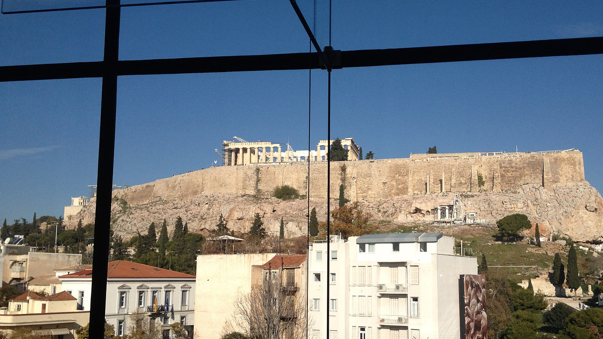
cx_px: 341
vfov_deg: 27.1
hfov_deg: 46.3
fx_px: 703
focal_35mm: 44
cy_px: 191
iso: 64
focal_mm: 4.28
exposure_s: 1/2045
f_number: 2.4
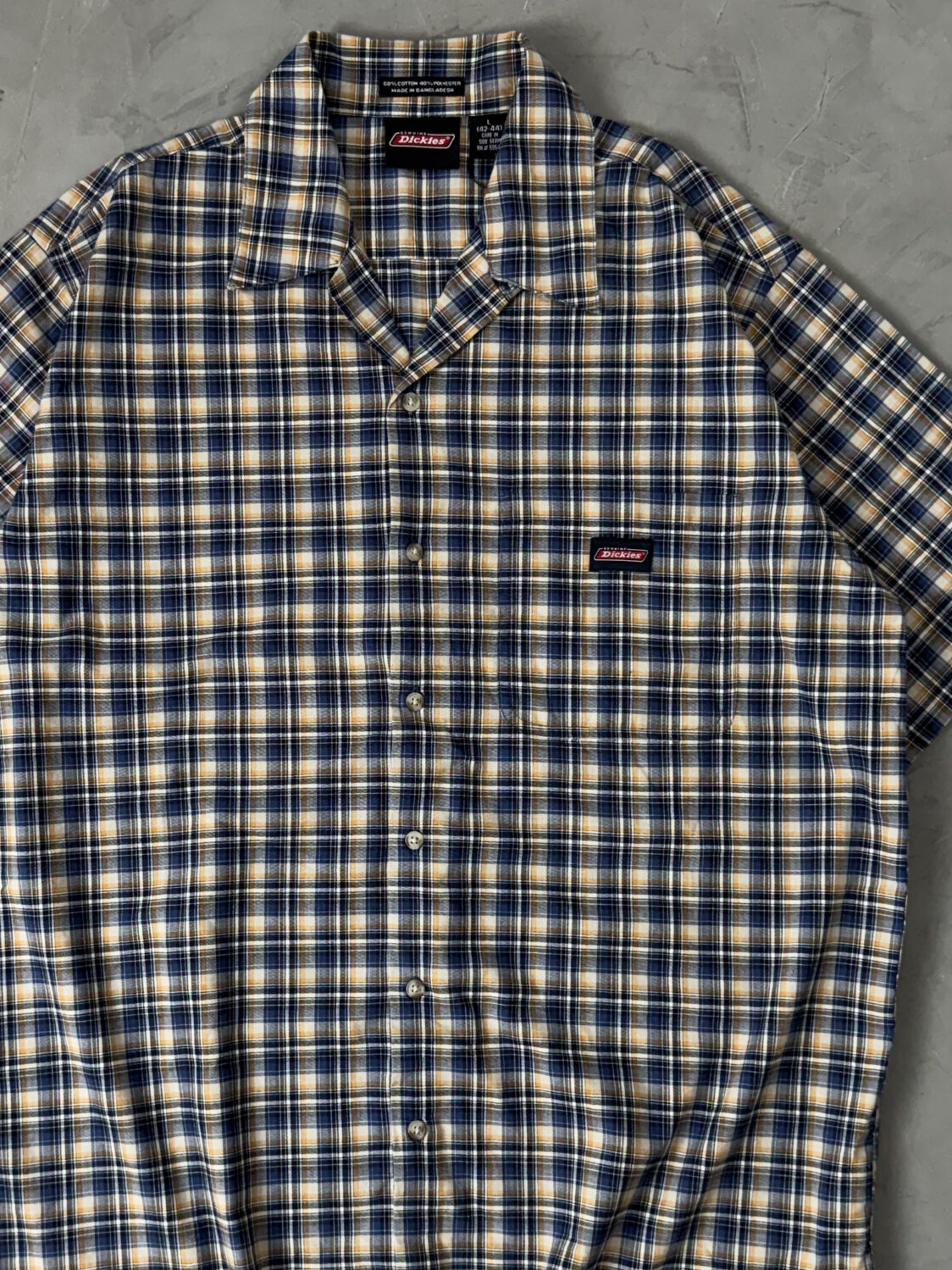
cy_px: 739
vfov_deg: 45.6
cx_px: 401
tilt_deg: -88.4
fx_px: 1504
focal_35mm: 41
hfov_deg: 35.1
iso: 200
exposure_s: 1/120
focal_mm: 6.76
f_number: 1.78
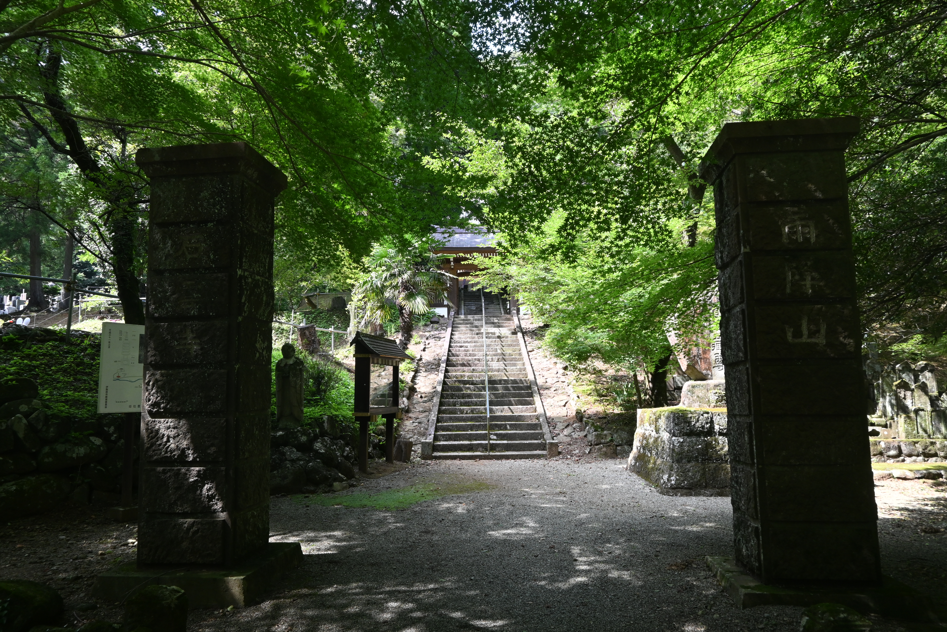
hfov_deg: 73.7
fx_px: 631
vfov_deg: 53.1
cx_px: 474
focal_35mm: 24
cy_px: 316
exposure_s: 1/80
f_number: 8
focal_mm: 16
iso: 320
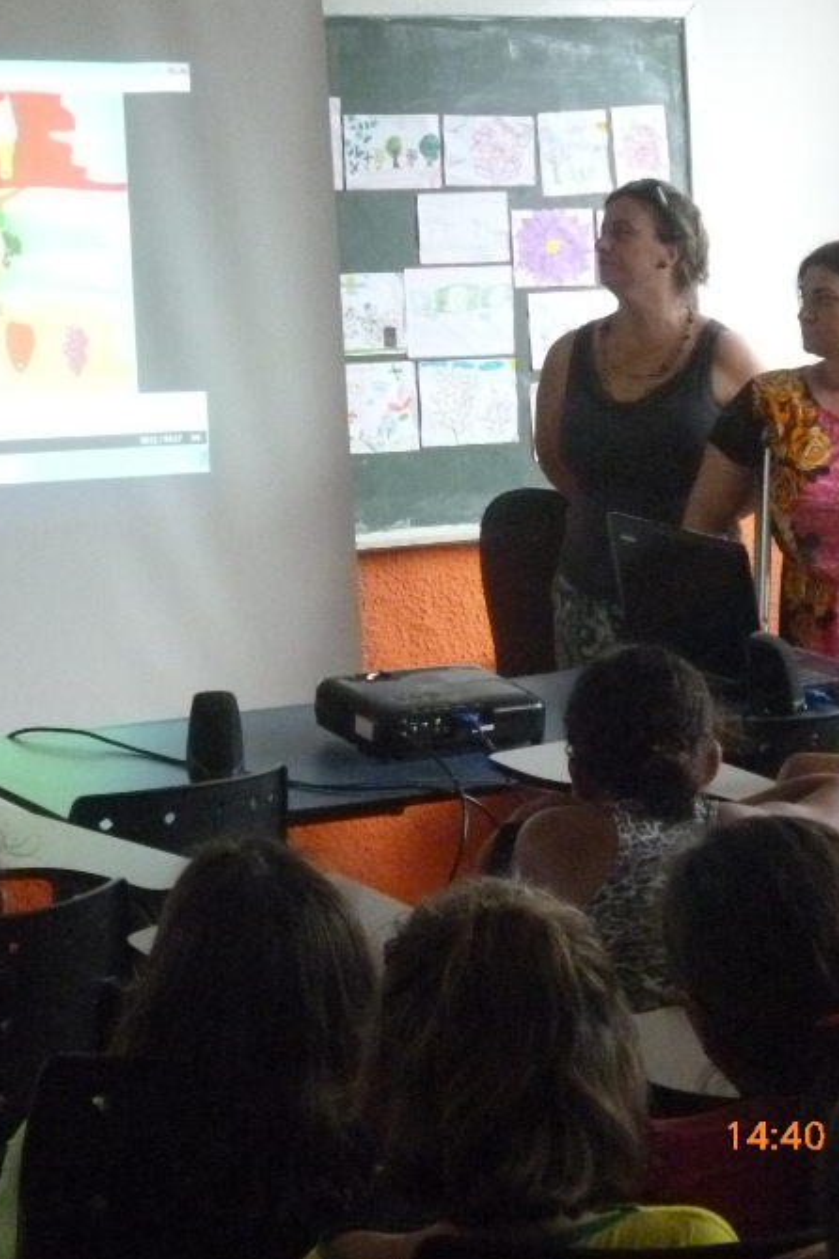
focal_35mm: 98
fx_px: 3426
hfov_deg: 14.0
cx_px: 335
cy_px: 628
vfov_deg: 20.8
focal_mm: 12.5
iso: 800
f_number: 5
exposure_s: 1/50
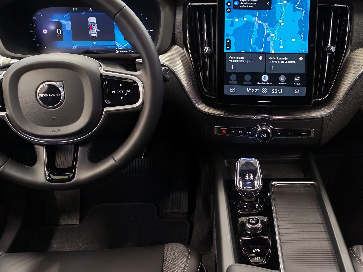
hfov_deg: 39.1
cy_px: 150
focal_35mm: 48
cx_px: 250
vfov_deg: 30.2
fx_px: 503
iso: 800
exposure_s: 1/50
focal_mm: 6.12
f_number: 1.9
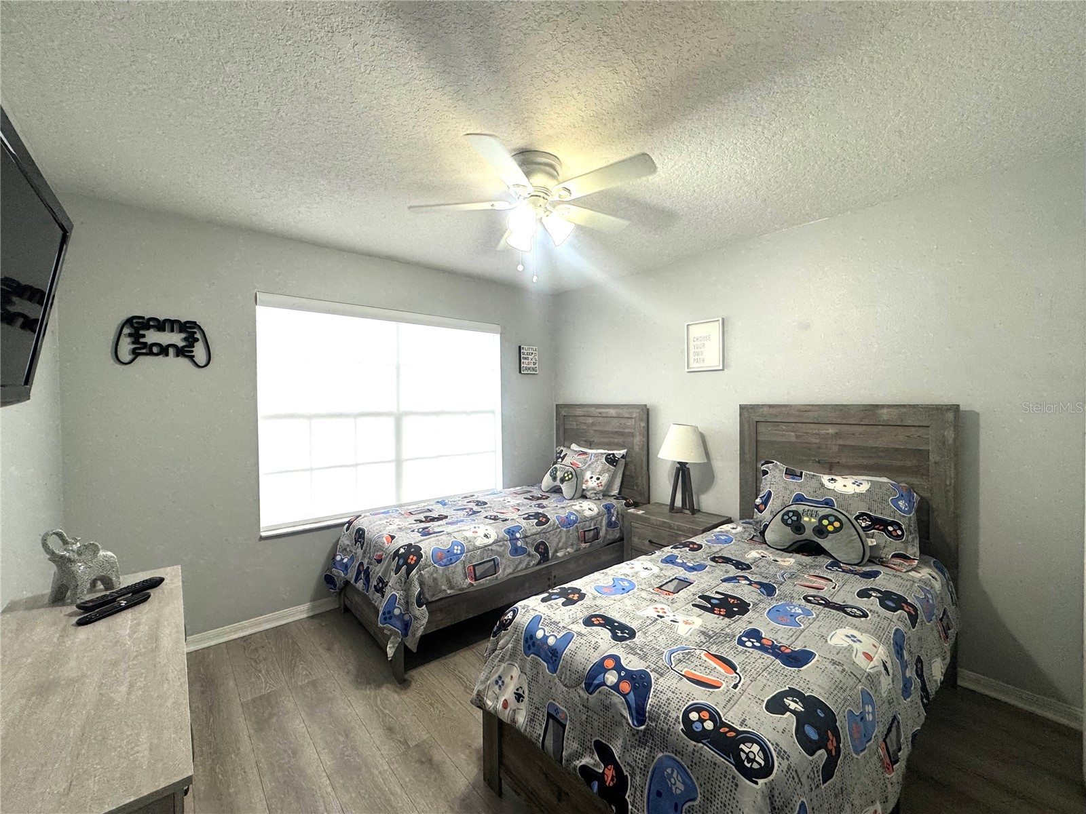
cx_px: 543
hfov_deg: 102.1
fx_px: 439
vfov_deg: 85.7
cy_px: 407
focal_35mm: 14
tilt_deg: -1.3
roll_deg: +0.5
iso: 125
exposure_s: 1/99
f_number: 2.2
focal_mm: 2.22
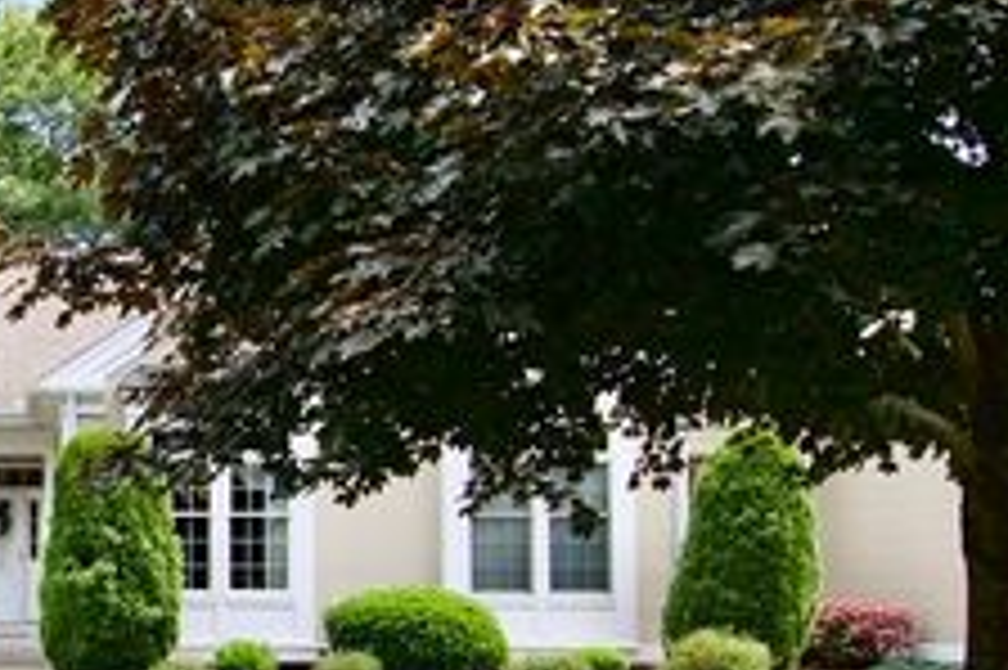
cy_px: 578
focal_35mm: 39
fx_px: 1079
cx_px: -22
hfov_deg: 42.5
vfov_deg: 33.1
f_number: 8
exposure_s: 1/250
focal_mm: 11.5
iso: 360
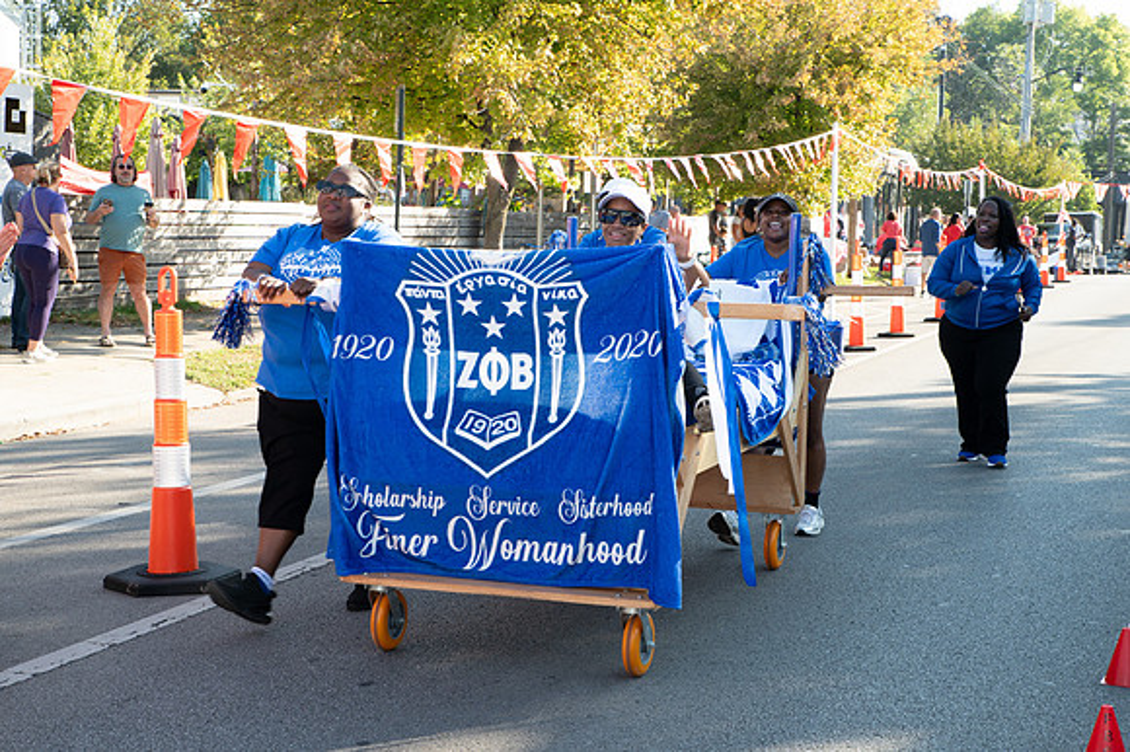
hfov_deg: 33.4
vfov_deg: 22.6
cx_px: 536
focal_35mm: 60
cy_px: 374
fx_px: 1883
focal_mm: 55
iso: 500
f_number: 11
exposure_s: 1/125
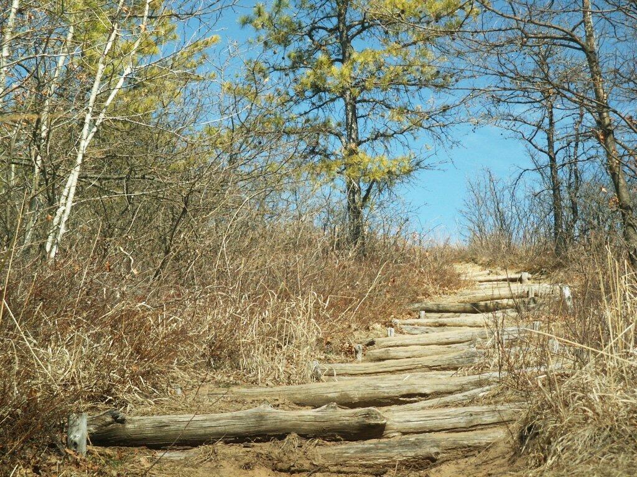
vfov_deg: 13.6
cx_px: 318
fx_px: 2006
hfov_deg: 18.0
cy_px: 238
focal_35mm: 109
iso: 64
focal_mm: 22.16
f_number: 8
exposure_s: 1/60
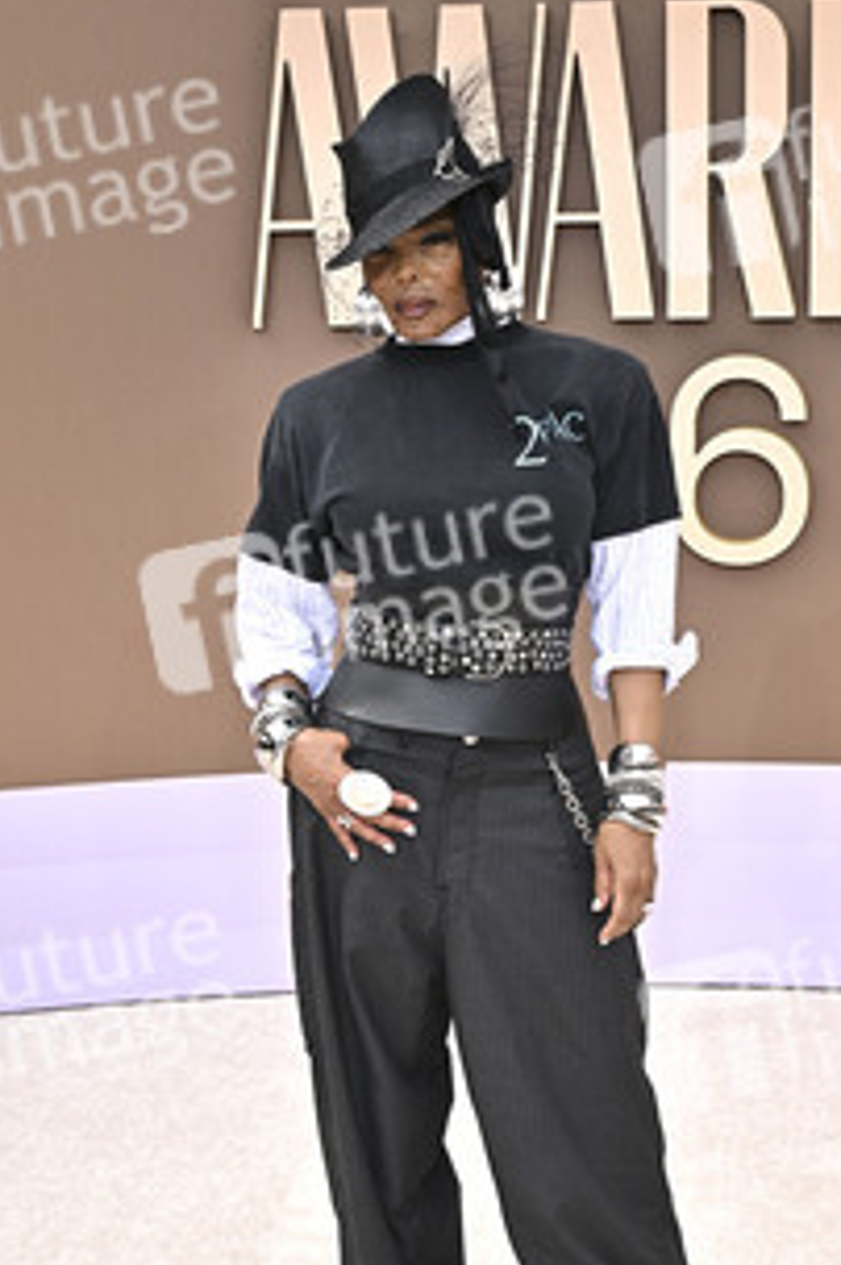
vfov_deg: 30.0
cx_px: 475
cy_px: 803
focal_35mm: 67
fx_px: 2353
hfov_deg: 20.3
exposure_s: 1/320
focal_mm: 51
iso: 400
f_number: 10
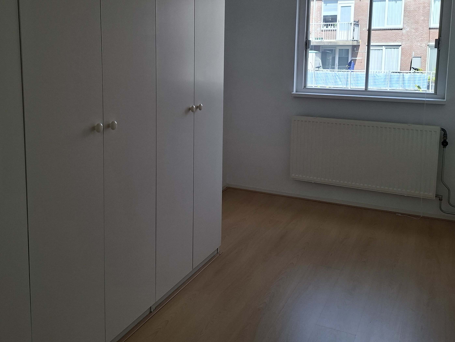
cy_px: 106
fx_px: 434
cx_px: 222
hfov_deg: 55.3
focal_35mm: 33
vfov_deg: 42.2
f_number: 1.8
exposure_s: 1/402
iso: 50
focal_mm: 5.54
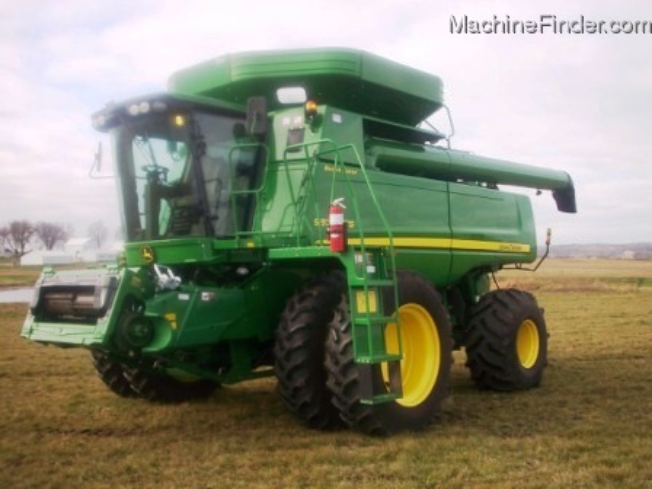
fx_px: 716
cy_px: 244
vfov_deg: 37.7
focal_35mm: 38
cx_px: 326
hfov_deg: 49.0
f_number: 3.9
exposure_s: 1/250
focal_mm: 6.3
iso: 80
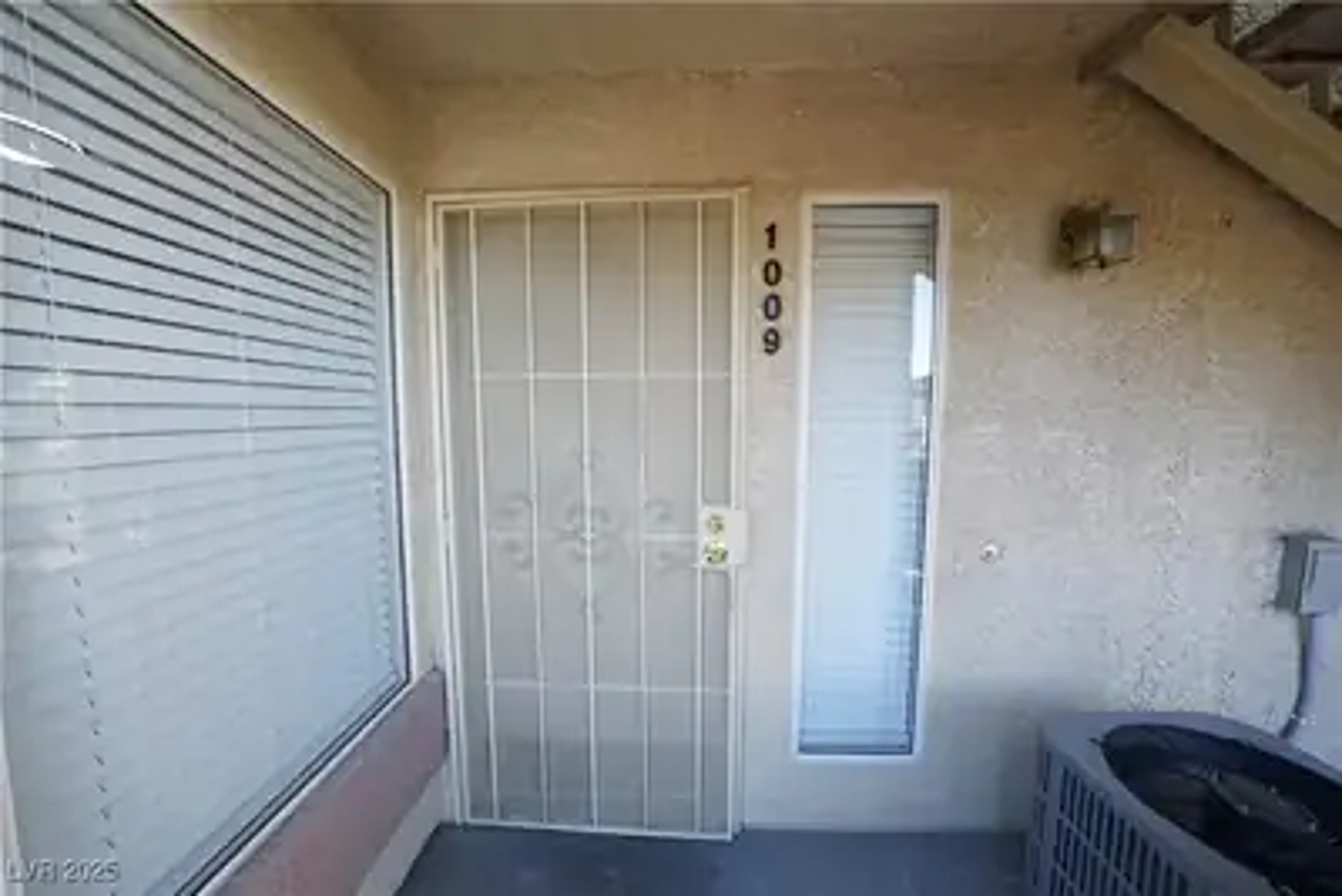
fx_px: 447
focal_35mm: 12
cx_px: 671
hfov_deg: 112.6
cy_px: 448
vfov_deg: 90.1
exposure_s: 1/125
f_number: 7.1
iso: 800
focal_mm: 12
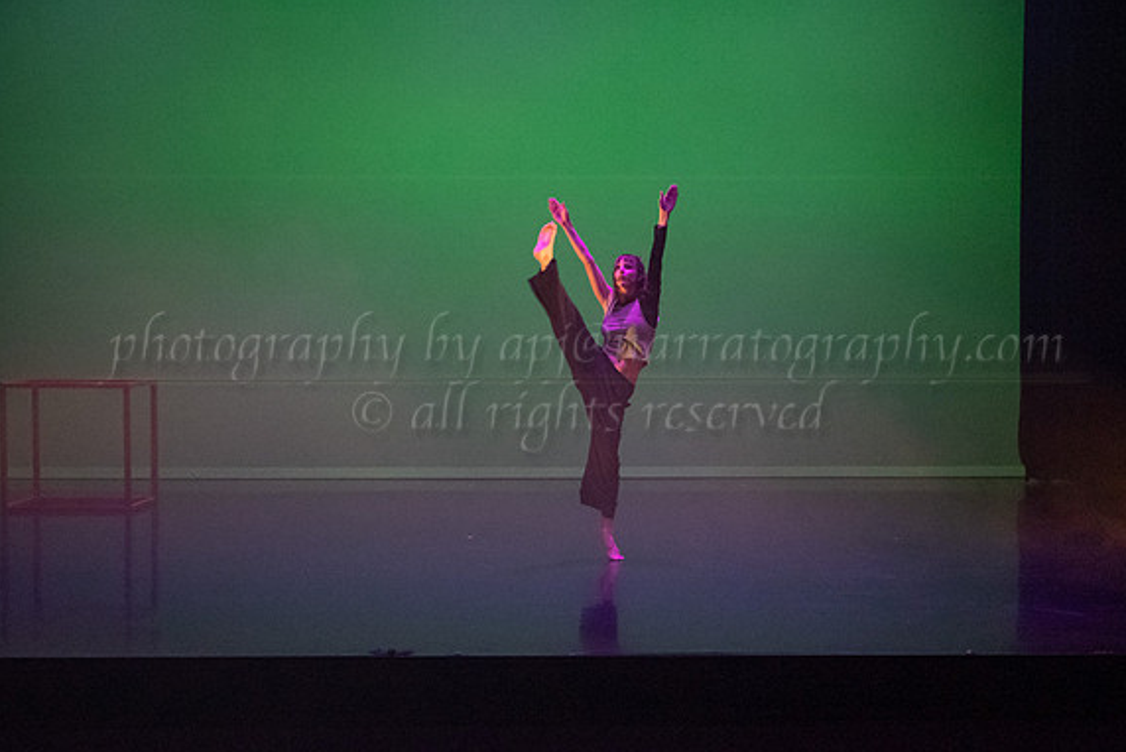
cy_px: 435
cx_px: 581
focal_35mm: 77
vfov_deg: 17.7
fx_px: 2409
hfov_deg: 26.3
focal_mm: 58
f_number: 3.2
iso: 4000
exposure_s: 1/250
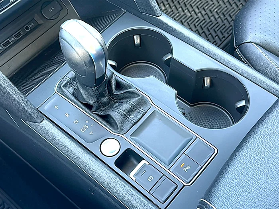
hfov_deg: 45.8
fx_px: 330
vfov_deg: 35.1
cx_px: 140
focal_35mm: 41
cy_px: 104
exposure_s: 1/40
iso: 64
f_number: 1.78
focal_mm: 6.86
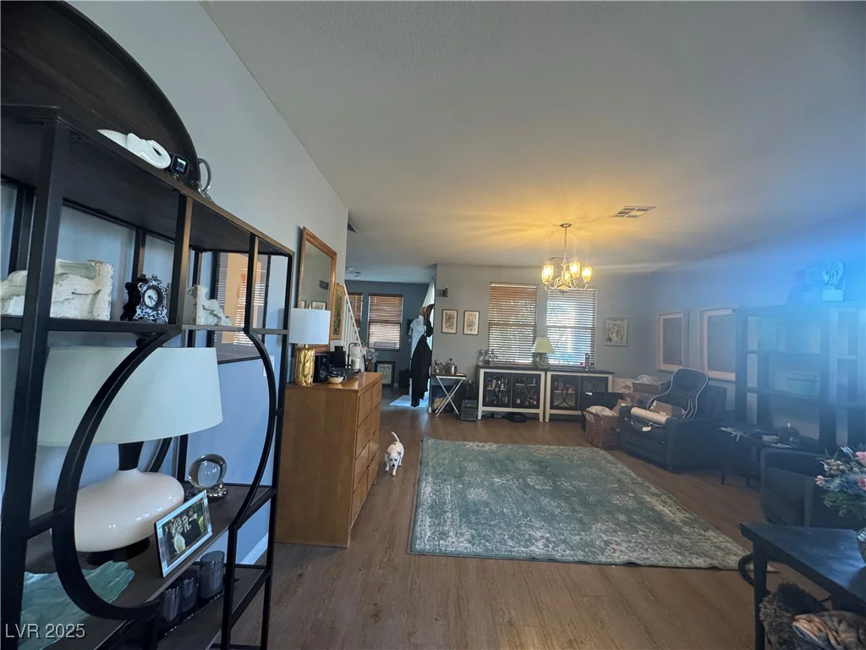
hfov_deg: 102.1
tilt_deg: +0.4
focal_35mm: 14
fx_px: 350
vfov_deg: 85.7
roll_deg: -2.9
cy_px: 325
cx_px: 433
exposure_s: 1/60
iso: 250
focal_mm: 2.22
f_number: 2.2
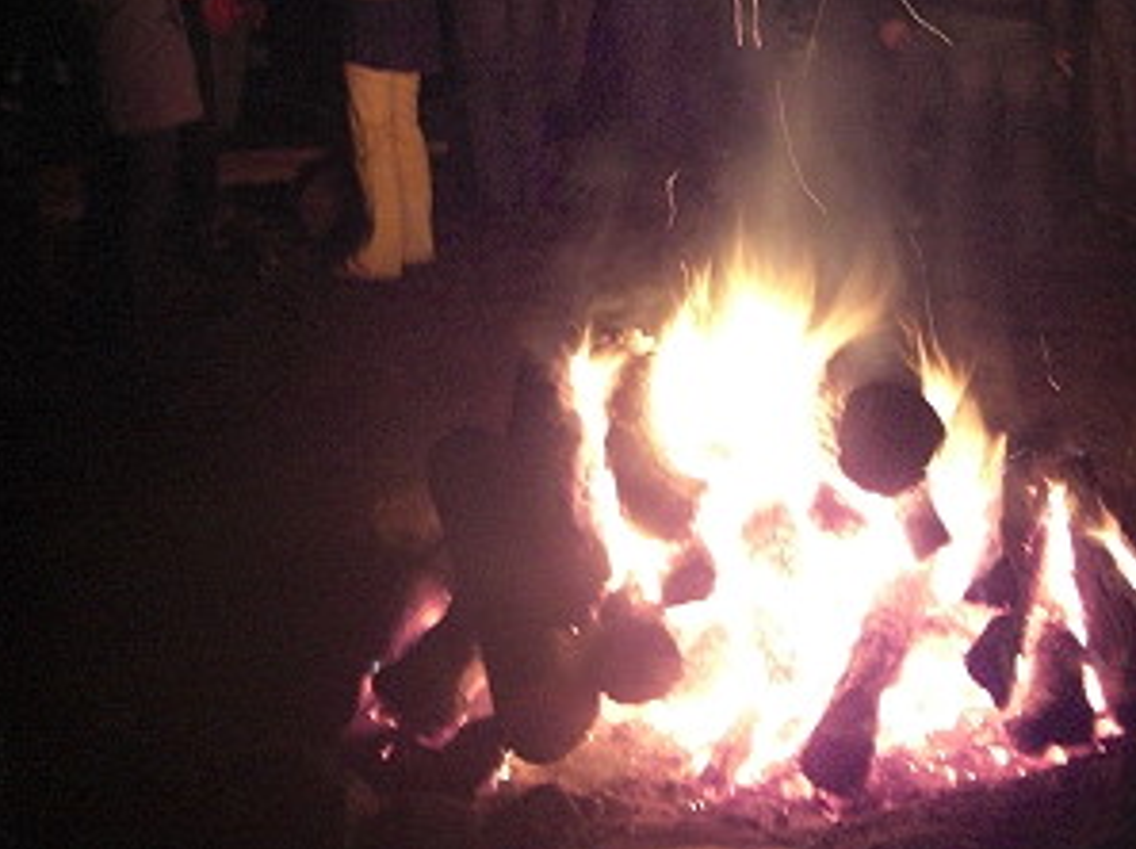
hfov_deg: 28.5
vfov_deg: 21.4
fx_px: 2229
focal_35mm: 68
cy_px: 199
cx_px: 687
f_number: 2.8
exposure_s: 1/8
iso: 800
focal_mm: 7.9
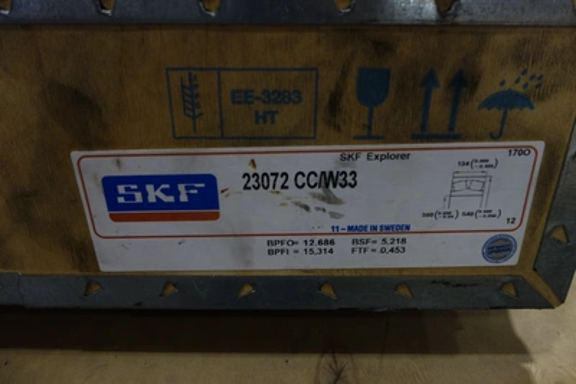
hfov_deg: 65.5
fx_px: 448
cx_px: 288
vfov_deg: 46.4
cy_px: 192
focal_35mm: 28
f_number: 1.8
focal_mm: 10.4
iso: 640
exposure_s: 1/250
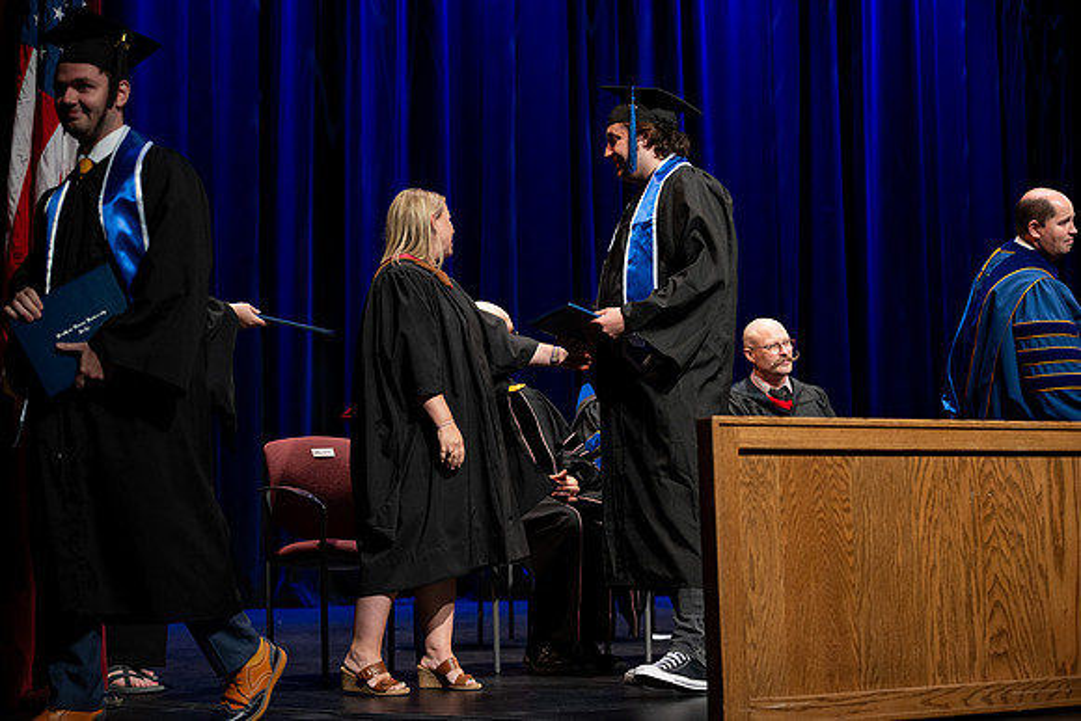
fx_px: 2102
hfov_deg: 28.8
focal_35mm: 70
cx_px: 540
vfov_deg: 19.5
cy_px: 360
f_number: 2.8
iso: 500
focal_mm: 70
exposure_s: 1/250
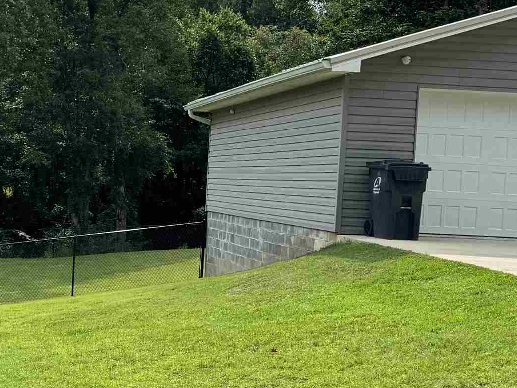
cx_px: 22
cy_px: 226
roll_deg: -3.1
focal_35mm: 71
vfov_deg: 20.7
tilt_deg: -2.6
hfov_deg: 26.2
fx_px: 1061
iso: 80
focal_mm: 6.76
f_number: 1.78
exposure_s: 1/1923
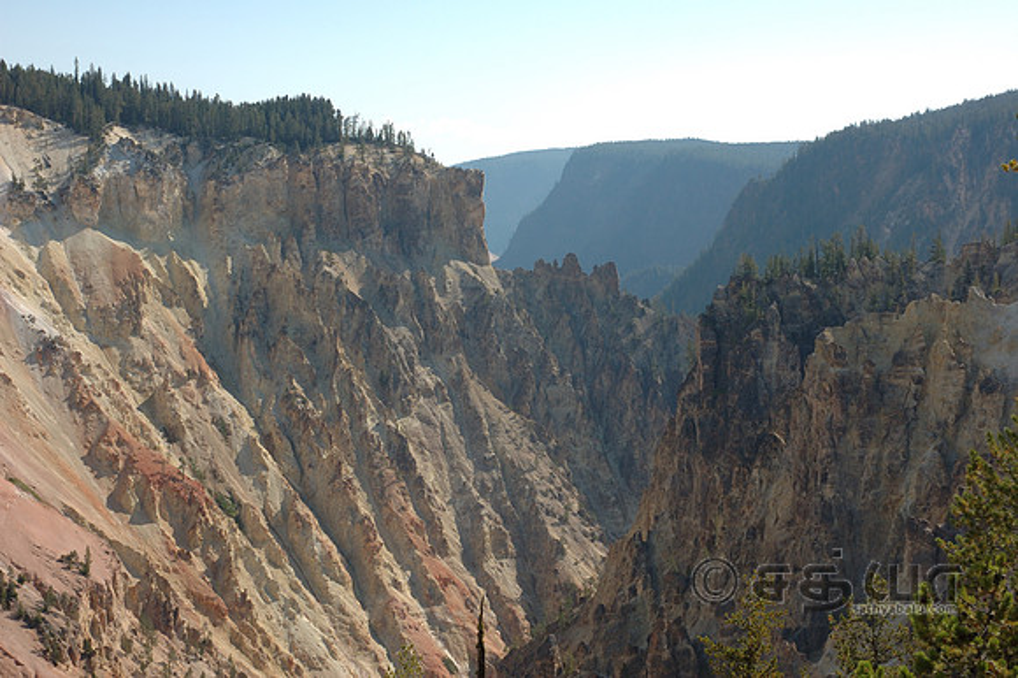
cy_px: 339
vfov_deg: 23.8
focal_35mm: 57
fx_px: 1611
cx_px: 509
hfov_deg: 35.1
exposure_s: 1/320
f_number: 9
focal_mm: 38
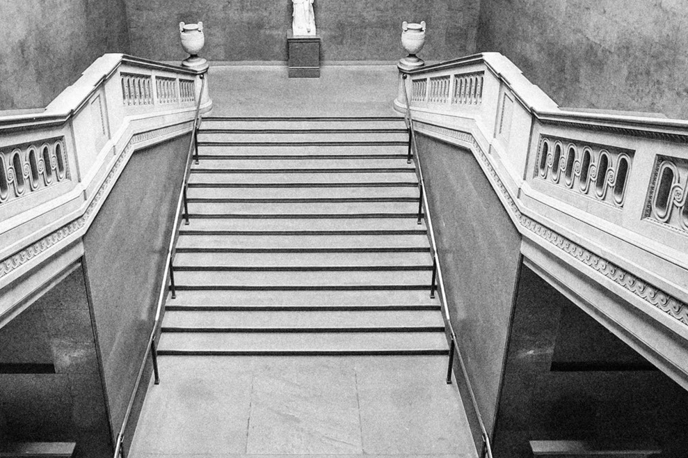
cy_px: 60
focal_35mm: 29
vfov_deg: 41.8
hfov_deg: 63.5
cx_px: 310
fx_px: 554
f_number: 3.5
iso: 2800
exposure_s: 1/30
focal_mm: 14
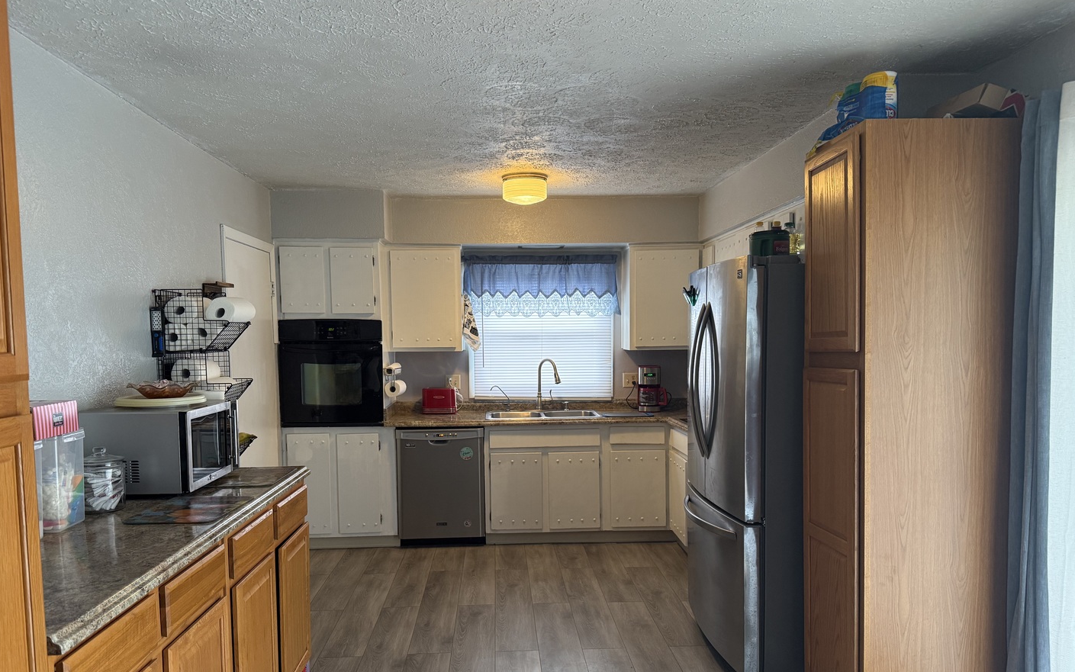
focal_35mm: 26
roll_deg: +0.3
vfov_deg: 47.4
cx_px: 532
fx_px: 762
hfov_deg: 70.4
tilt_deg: -3.5
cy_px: 390
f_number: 1.78
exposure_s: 1/120
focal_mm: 6.76
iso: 320
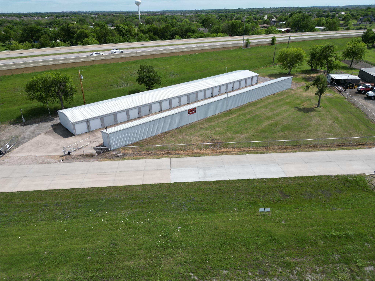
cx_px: 188
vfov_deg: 56.8
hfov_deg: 71.6
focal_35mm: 24
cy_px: 140
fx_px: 260
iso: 110
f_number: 1.7
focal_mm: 6.72
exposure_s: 1/3200
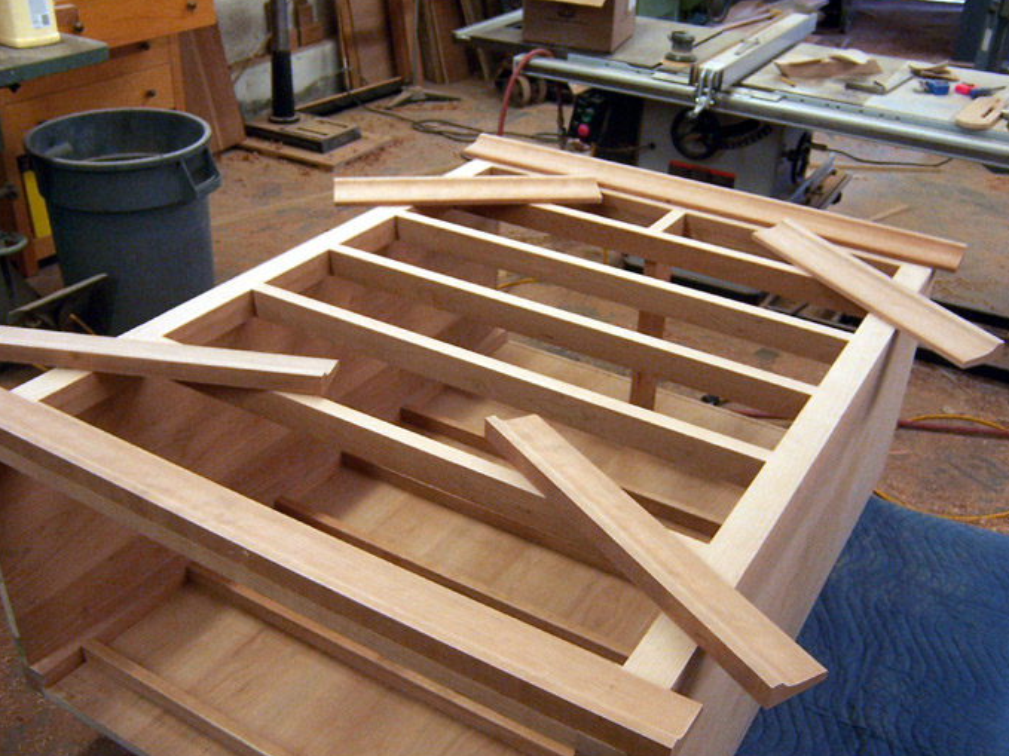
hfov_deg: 52.6
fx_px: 1020
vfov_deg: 40.7
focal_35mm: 35
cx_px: 484
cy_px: 392
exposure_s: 1/20
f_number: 3.4
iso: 140
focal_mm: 5.5
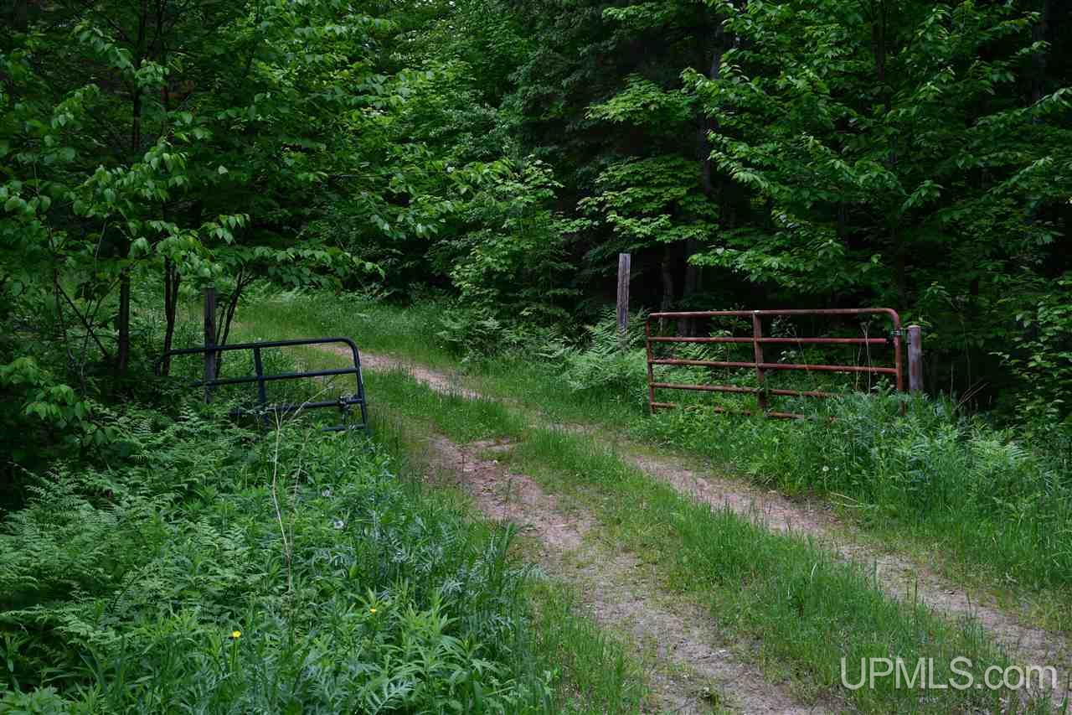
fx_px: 1429
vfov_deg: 28.1
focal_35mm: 48
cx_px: 536
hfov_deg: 41.1
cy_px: 358
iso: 200
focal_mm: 32
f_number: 5.6
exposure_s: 1/250
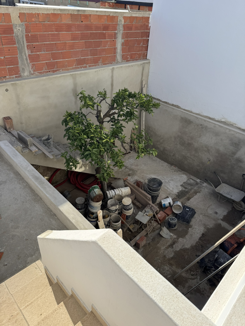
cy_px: 163
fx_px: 226
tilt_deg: -34.5
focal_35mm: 24
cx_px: 122
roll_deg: -4.5
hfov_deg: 56.8
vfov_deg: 71.6
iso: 80
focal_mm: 6.76
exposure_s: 1/3802
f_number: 1.78
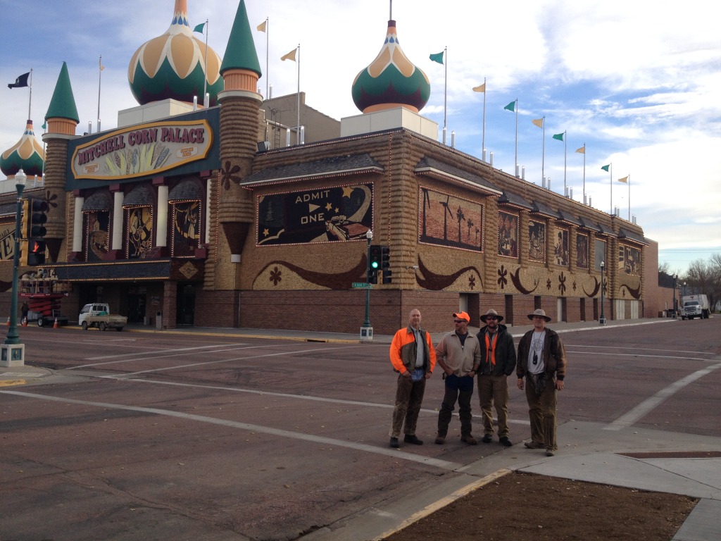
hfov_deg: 52.6
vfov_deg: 40.7
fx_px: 729
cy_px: 270
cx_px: 360
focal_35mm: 35
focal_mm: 4.28
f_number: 2.4
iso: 50
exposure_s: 1/575
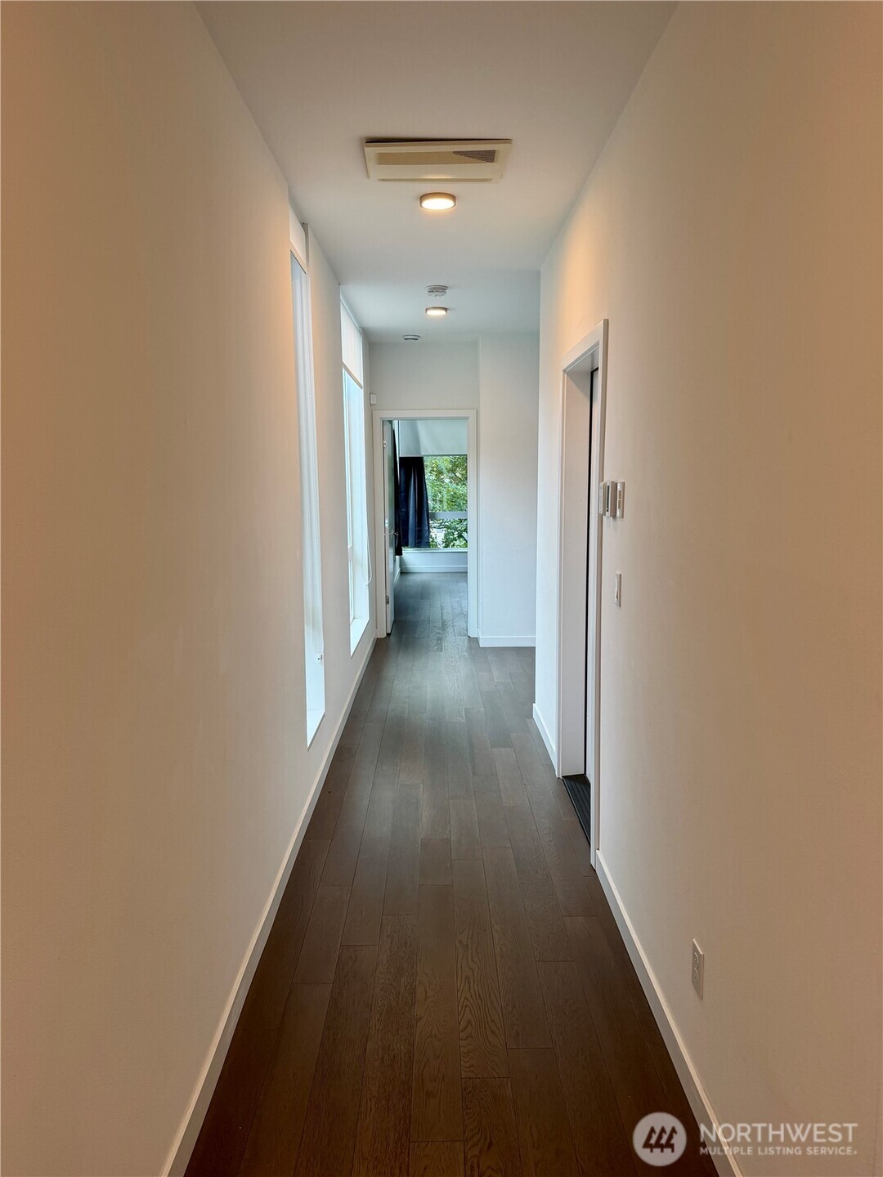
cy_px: 588
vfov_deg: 71.6
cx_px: 442
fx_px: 816
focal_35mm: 24
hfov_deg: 56.8
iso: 125
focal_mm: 6.76
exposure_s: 1/120
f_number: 1.78
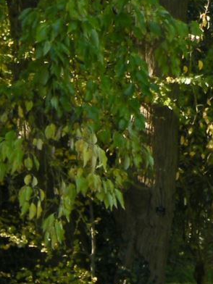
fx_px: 1969
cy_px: -235
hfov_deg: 6.1
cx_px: 288
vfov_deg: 8.0
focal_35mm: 240
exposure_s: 1/72.4
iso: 64
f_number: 3.1
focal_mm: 10.1
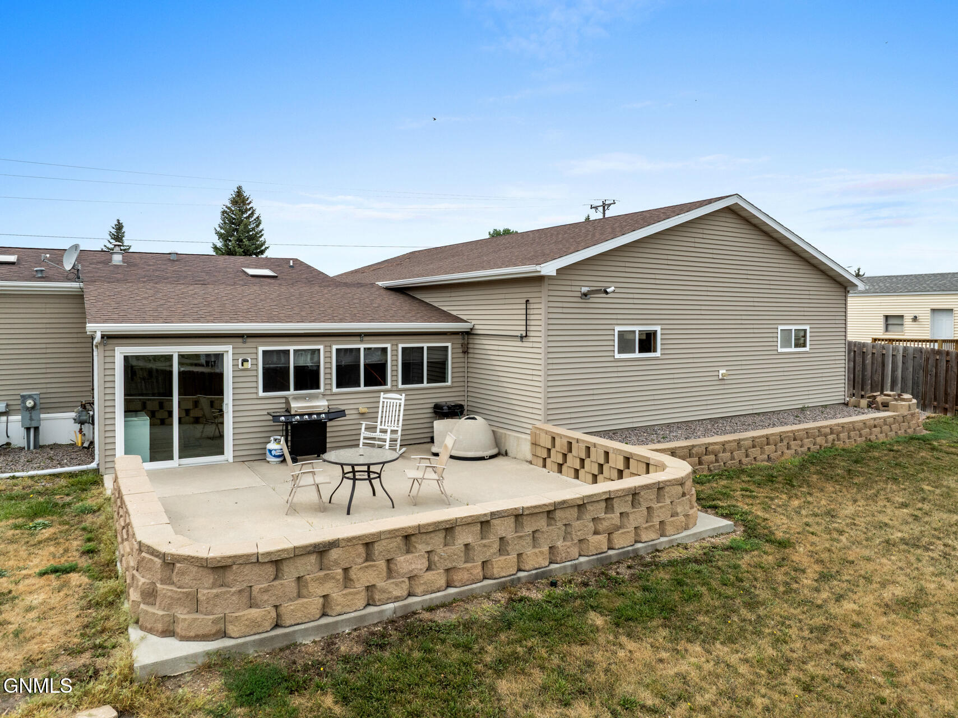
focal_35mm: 24
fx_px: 664
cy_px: 359
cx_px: 479
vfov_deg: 56.8
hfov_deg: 71.6
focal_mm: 12.29
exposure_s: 1/320
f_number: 7.1
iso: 100
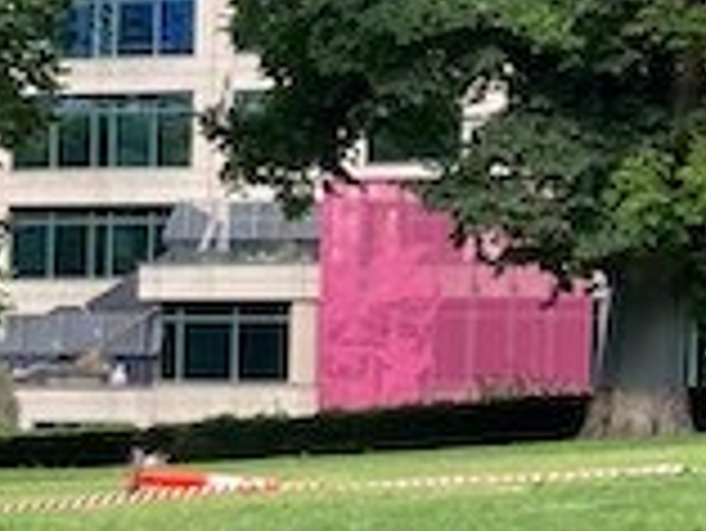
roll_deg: -1.3
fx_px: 3041
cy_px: 592
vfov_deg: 9.9
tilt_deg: -1.7
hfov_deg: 12.6
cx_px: -337
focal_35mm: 149
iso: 32
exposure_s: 1/339
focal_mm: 4.25
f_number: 1.8
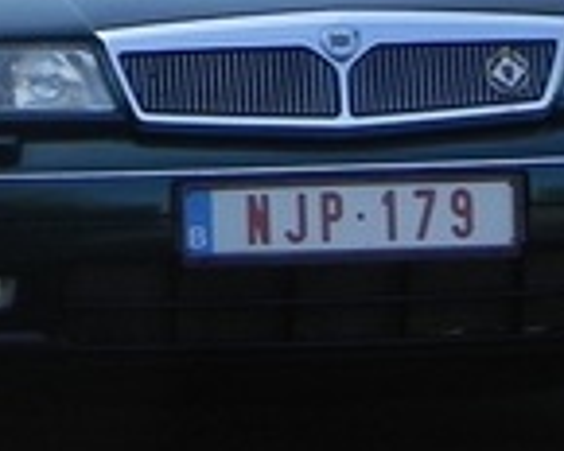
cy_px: -156
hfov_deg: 2.4
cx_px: -156
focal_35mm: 792
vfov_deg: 2.0
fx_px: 13220
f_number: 5.6
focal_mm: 32.7
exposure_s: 1/285
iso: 160
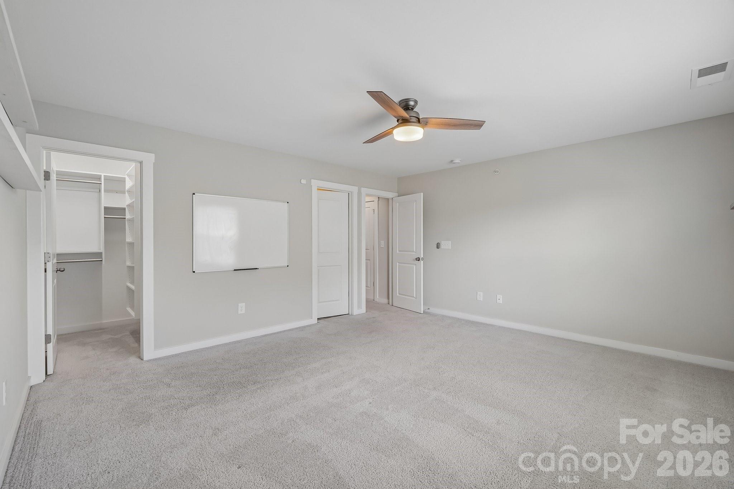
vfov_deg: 77.3
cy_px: 244
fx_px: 306
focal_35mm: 15
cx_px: 367
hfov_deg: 100.4
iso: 400
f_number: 8
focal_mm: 10
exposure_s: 1/10
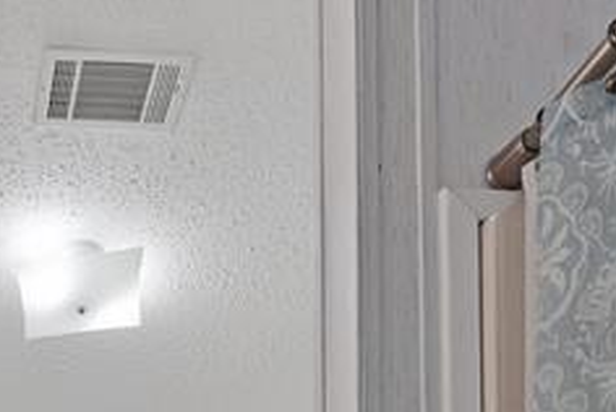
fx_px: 891
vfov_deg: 19.1
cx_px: 21
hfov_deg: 35.1
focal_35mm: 52
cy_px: 764
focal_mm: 12
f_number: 8
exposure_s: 1/8
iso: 640
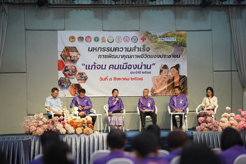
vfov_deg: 16.1
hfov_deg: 23.9
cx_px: 123
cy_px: 82
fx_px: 581
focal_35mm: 85
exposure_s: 1/160
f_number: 1.4
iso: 320
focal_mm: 85
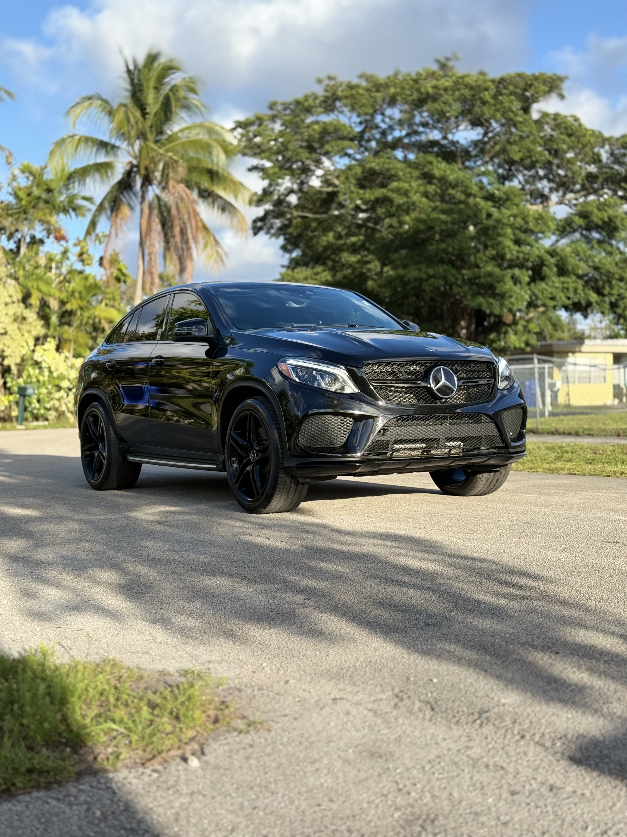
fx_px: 1159
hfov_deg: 30.3
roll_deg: +0.7
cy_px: 418
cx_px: 314
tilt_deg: -1.0
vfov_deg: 39.7
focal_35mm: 48
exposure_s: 1/1575
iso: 100
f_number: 1.78
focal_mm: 6.76
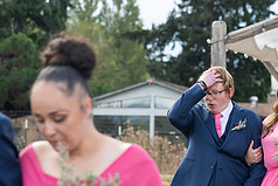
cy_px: 168
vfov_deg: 6.2
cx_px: 234
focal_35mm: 222
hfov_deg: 9.2
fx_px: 1715
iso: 400
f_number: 4.5
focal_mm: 91
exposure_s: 1/800
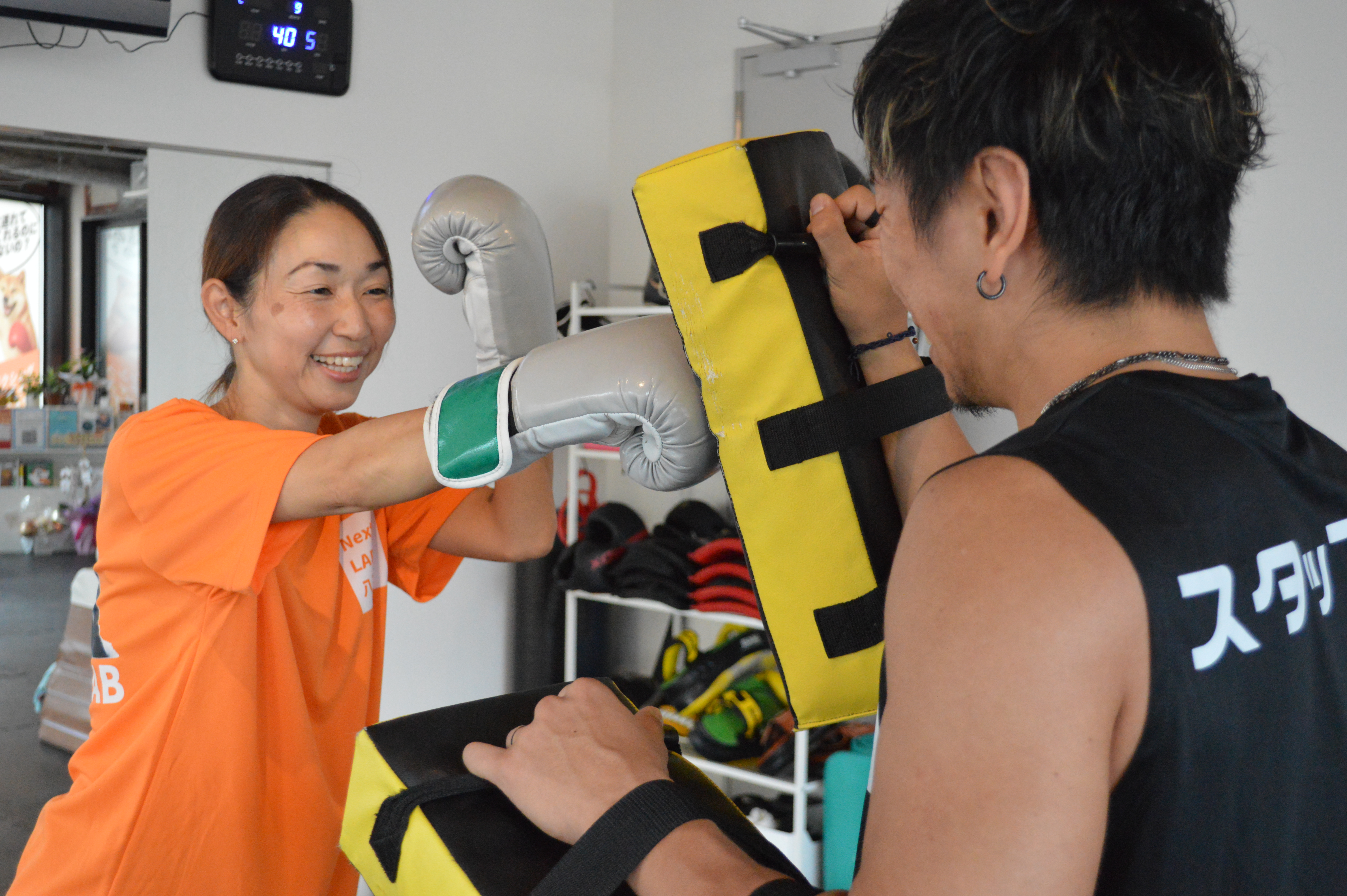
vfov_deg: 30.8
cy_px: 448
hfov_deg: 45.0
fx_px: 1626
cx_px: 674
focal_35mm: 44
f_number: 4.5
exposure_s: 1/250
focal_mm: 29
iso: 3200
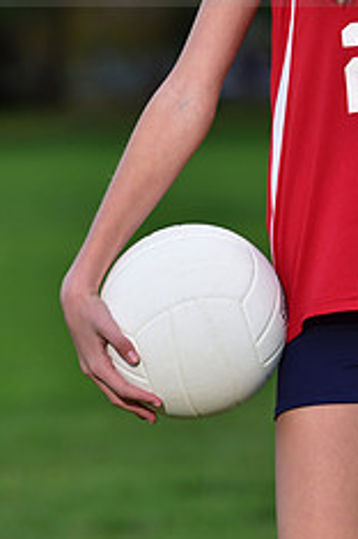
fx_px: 6104
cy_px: -67
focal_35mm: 408
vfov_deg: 5.0
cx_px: 396
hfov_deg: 3.4
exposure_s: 1/320
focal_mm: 165
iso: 400
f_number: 4.5
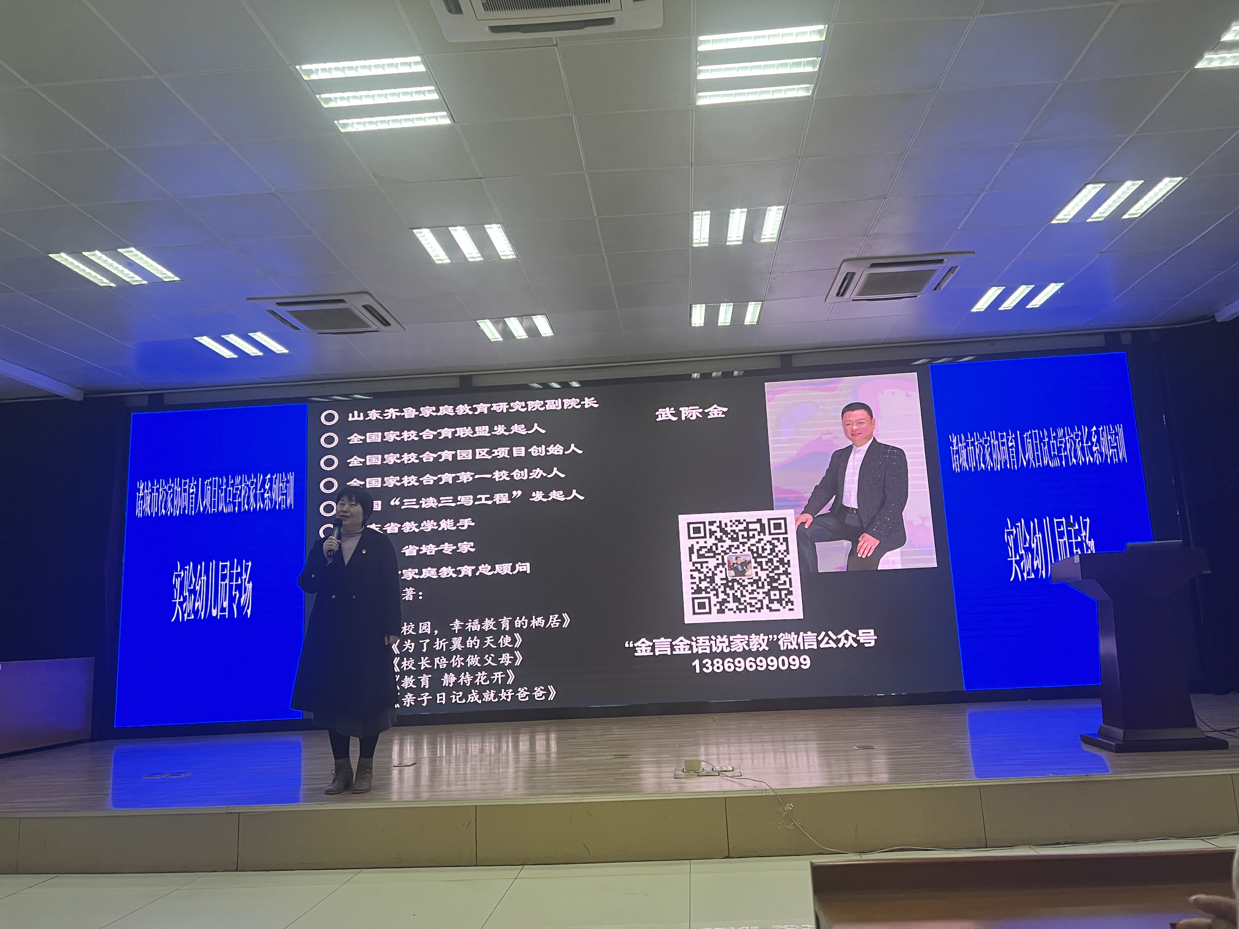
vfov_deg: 53.1
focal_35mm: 26
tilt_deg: +10.3
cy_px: 464
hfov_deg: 67.3
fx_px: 931
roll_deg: +3.1
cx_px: 620
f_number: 1.5
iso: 125
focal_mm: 5.7
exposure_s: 1/100
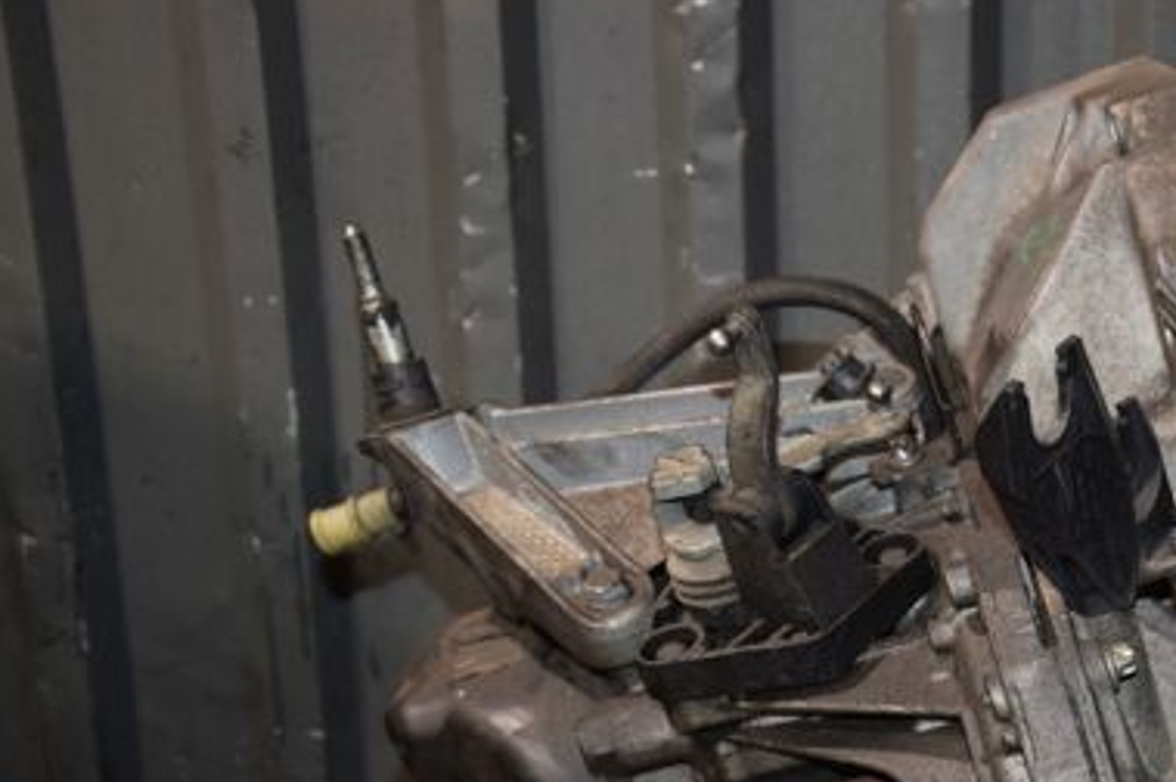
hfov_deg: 27.8
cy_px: 627
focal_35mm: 71
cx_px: 981
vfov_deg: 19.0
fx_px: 2317
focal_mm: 28
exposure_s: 1/60
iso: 800
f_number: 5
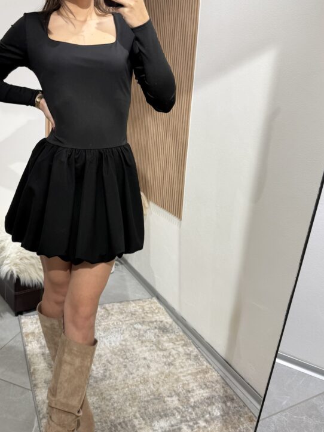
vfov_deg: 53.7
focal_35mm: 34
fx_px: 424
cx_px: 115
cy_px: 177
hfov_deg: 41.4
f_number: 1.78
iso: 64
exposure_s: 1/100
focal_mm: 6.76
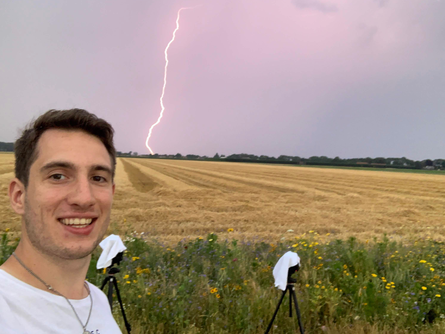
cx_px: 227
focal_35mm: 33
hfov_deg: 55.3
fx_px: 424
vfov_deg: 42.9
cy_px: 164
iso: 125
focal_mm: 2.87
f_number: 2.2
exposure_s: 1/60
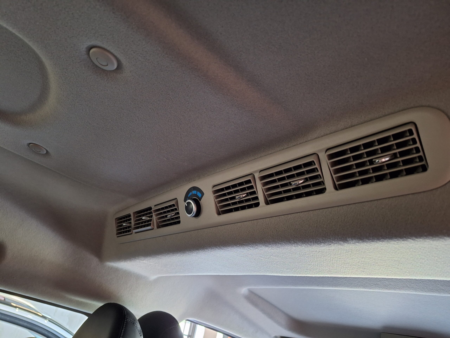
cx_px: 225
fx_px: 299
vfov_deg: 58.9
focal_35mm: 23
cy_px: 169
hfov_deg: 73.9
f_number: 1.8
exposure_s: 1/25
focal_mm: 5.54
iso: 320
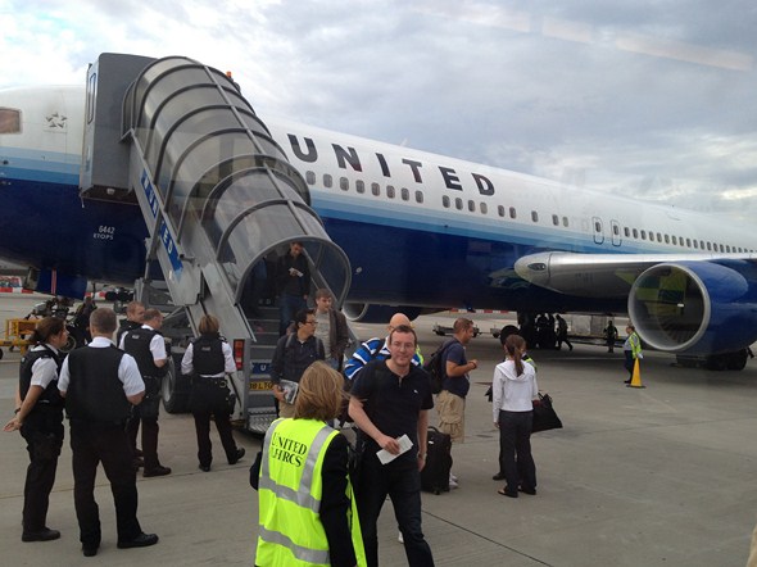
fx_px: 765
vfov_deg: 40.7
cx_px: 378
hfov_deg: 52.6
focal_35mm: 35
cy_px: 284
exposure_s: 1/177
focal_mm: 4.28
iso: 64
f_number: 2.4
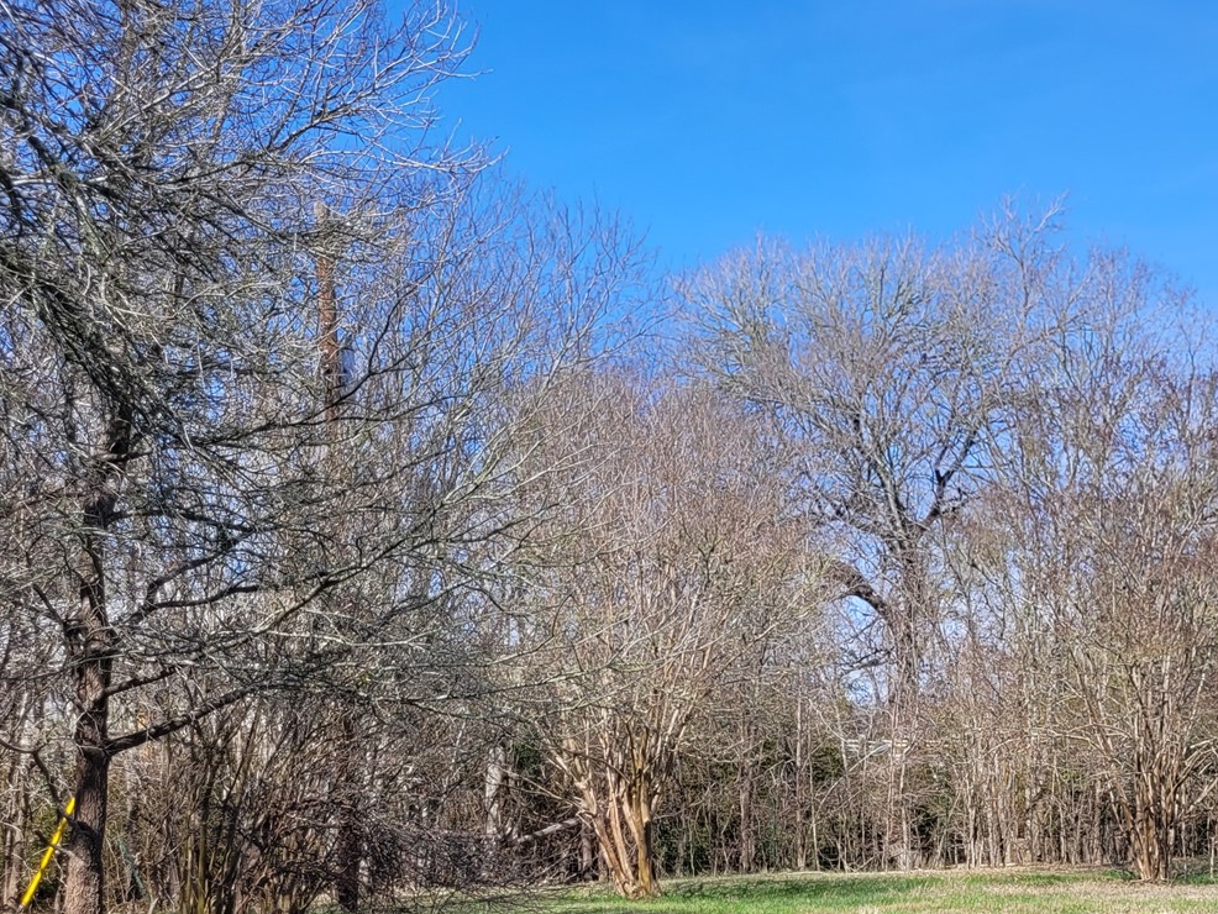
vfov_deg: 26.0
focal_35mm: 54
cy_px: 847
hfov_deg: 33.8
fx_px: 1901
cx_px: 1080
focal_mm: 5.4
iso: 40
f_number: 1.8
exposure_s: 1/1884
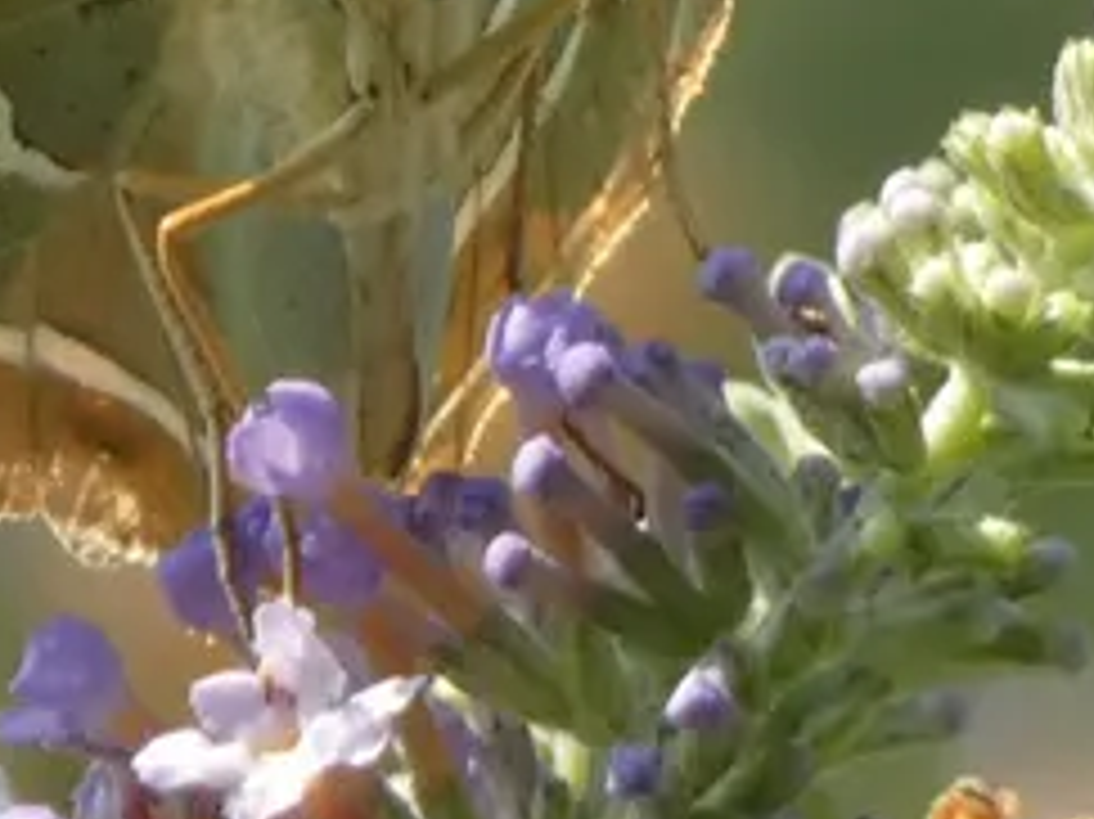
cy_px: 135
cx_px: 212
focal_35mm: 1087
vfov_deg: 1.4
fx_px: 34336
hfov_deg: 1.8
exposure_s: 1/125
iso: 160
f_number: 5.6
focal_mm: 74
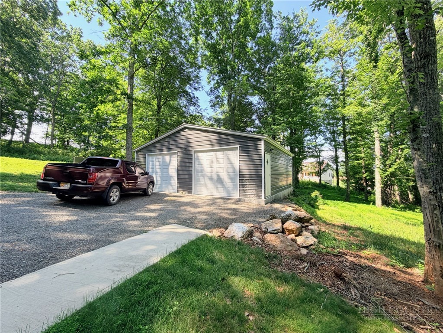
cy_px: 166
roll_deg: +0.2
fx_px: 179
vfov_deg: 85.7
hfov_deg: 102.1
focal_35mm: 14
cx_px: 222
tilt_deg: +3.3
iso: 40
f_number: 2.2
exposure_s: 1/191
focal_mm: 2.22
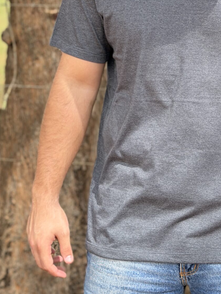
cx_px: 210
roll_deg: -0.5
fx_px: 927
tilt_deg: -4.0
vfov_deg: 17.8
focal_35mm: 109
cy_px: 39
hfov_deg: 13.4
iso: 64
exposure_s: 1/2865
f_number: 1.78
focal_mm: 6.76
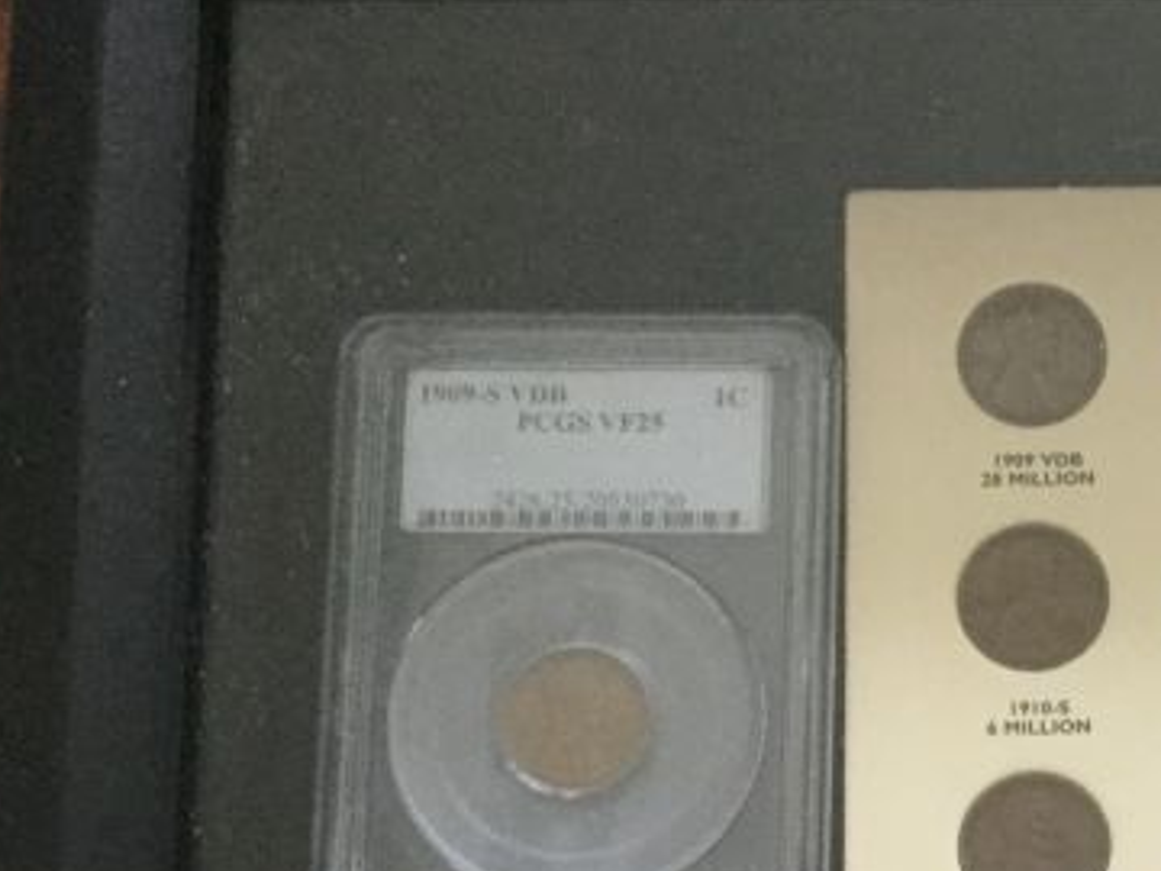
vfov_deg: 16.9
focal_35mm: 86
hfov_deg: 21.5
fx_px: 2884
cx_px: 1303
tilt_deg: -82.3
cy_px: 836
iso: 200
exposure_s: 1/30
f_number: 2.4
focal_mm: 3.3
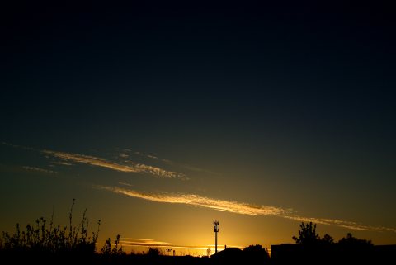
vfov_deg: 27.6
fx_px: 539
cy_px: 132
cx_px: 198
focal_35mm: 49
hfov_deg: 40.3
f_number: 9
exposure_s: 1/800
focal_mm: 18.5
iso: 100
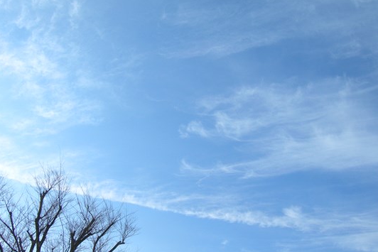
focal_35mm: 40
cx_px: 189
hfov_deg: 48.4
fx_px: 420
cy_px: 129
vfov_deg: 33.4
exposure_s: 1/653
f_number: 4.8
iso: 50
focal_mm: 7.8
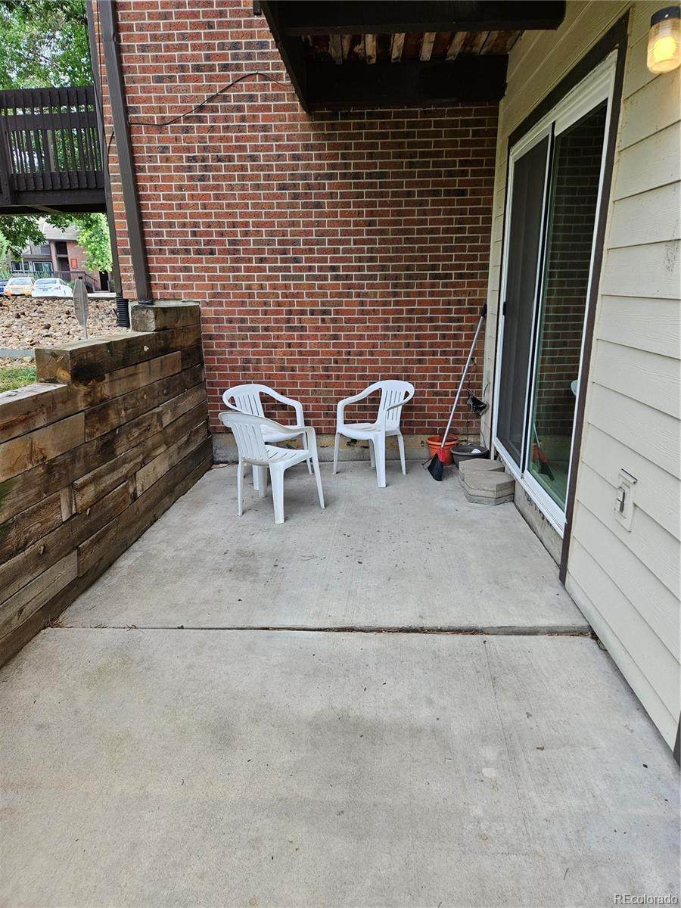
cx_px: 340
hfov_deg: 58.9
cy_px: 454
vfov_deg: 73.9
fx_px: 603
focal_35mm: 23
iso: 32
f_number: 1.8
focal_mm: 5.4
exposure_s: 1/180
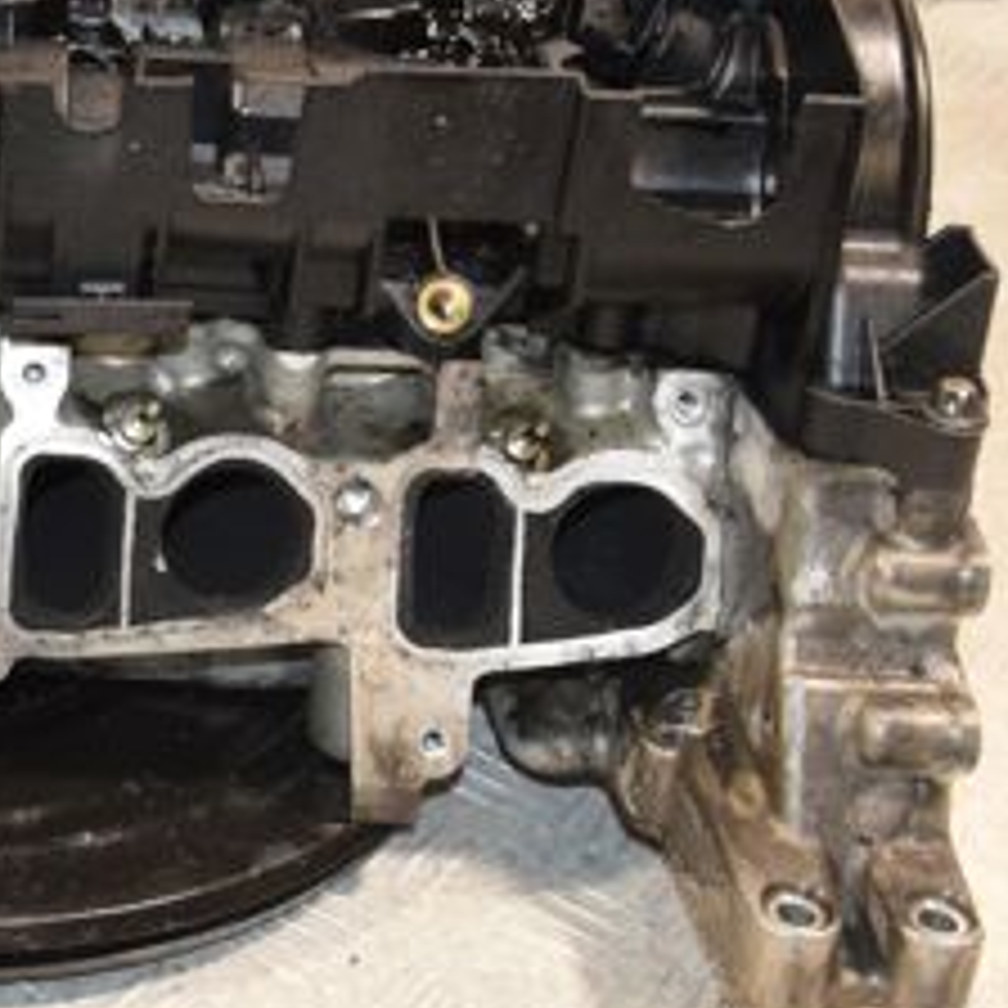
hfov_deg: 16.4
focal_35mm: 102
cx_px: -166
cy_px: 414
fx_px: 3360
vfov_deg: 17.0
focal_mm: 28
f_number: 5.6
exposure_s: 1/160
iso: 1600
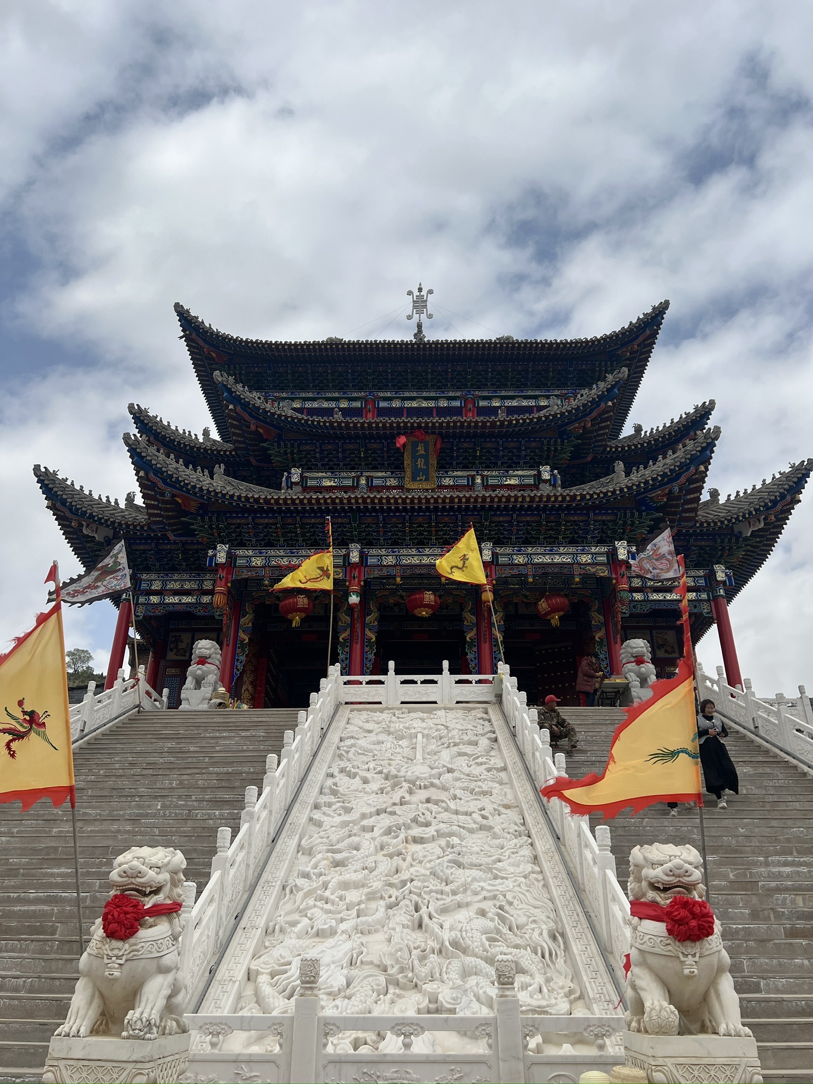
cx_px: 406
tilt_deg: +27.1
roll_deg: +0.0
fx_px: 814
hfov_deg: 53.1
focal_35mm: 26
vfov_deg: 67.3
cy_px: 542
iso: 50
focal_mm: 5.7
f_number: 1.5
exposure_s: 1/6579
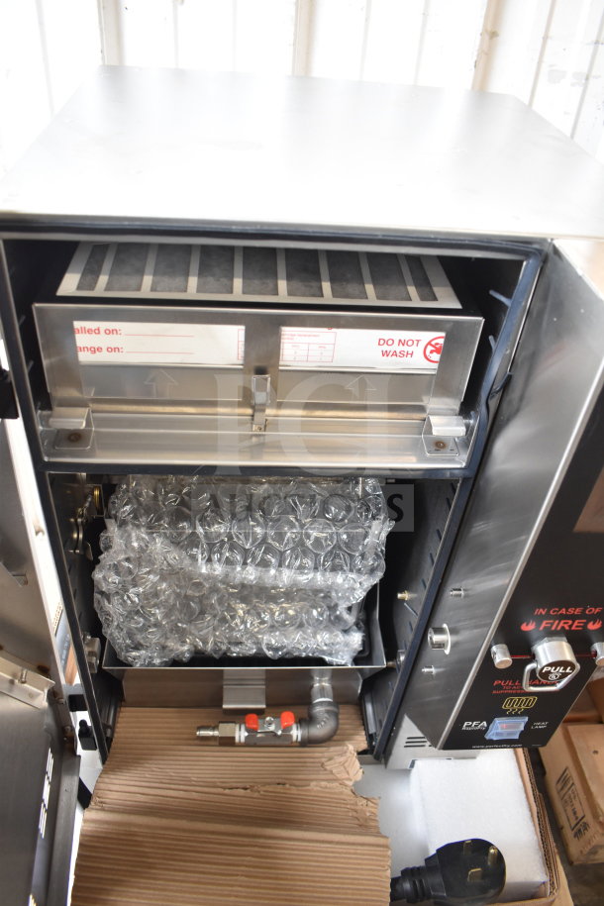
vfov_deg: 67.4
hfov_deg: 47.9
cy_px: 453
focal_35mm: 27
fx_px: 679
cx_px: 302
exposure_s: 1/30
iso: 1000
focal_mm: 18
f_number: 3.5
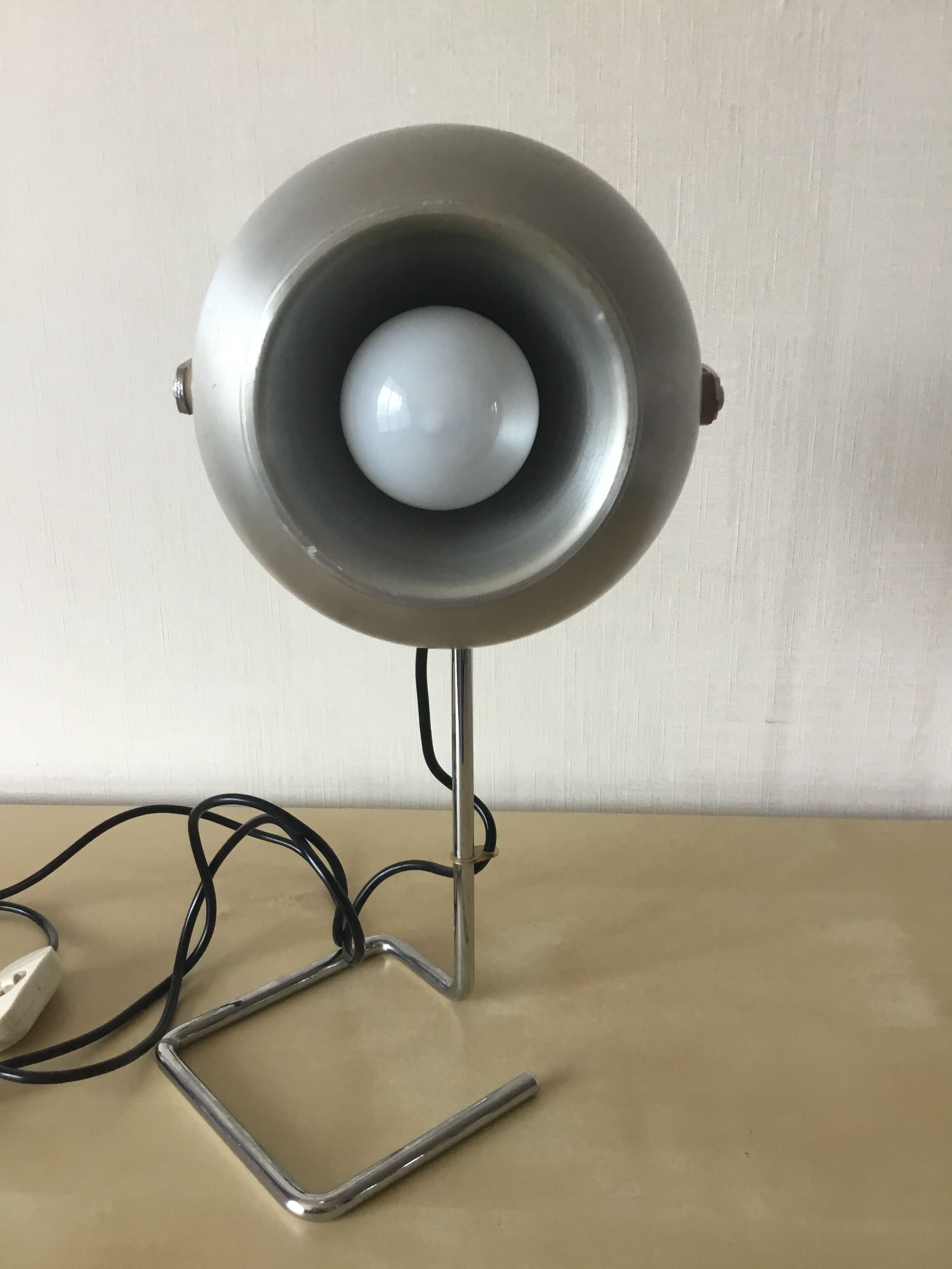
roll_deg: +1.0
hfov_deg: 45.4
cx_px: 476
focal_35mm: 31
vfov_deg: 58.4
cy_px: 634
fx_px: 1137
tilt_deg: -18.7
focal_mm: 3.3
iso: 64
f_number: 2.4
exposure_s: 1/33
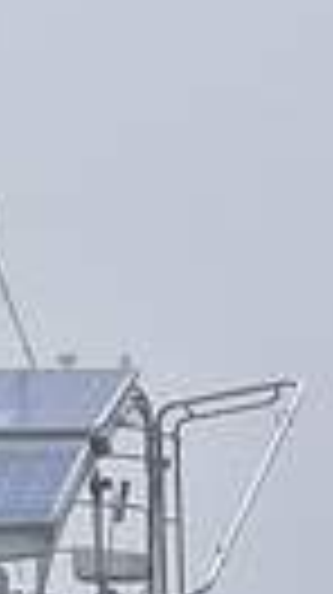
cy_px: 452
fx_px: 5068
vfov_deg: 6.7
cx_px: -954
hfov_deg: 3.6
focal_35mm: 322
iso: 320
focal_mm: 70
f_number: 11
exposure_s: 1/800
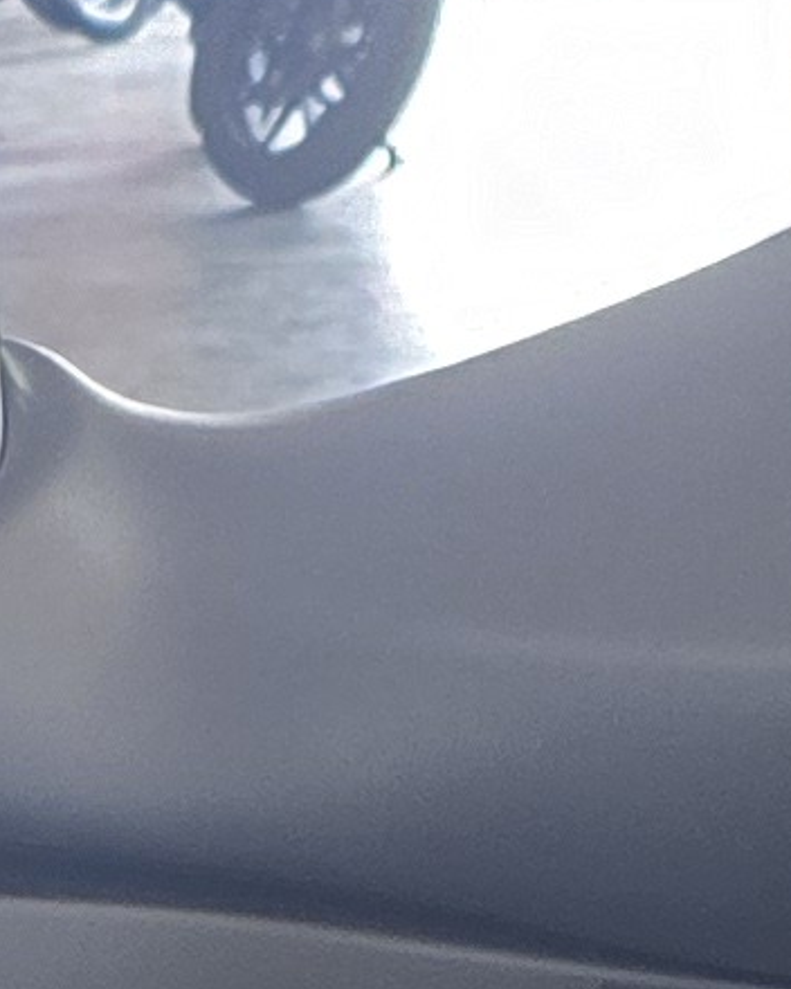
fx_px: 5970
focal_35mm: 204
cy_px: 1827
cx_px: -542
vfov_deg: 9.0
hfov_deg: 7.4
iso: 400
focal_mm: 6.3
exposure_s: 1/120
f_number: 1.7
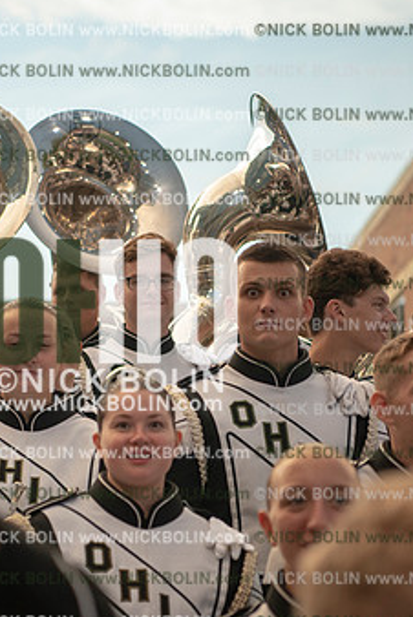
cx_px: 108
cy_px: 326
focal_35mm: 120
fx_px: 2061
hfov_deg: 11.4
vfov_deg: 17.0
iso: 800
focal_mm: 70
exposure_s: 1/400
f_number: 3.2
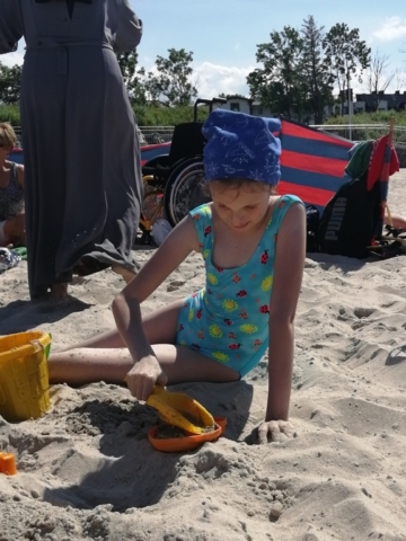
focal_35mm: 49
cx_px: 203
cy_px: 270
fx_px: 766
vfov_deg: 38.9
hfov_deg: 29.7
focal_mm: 3.64
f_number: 1.8
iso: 50
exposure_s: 1/3623
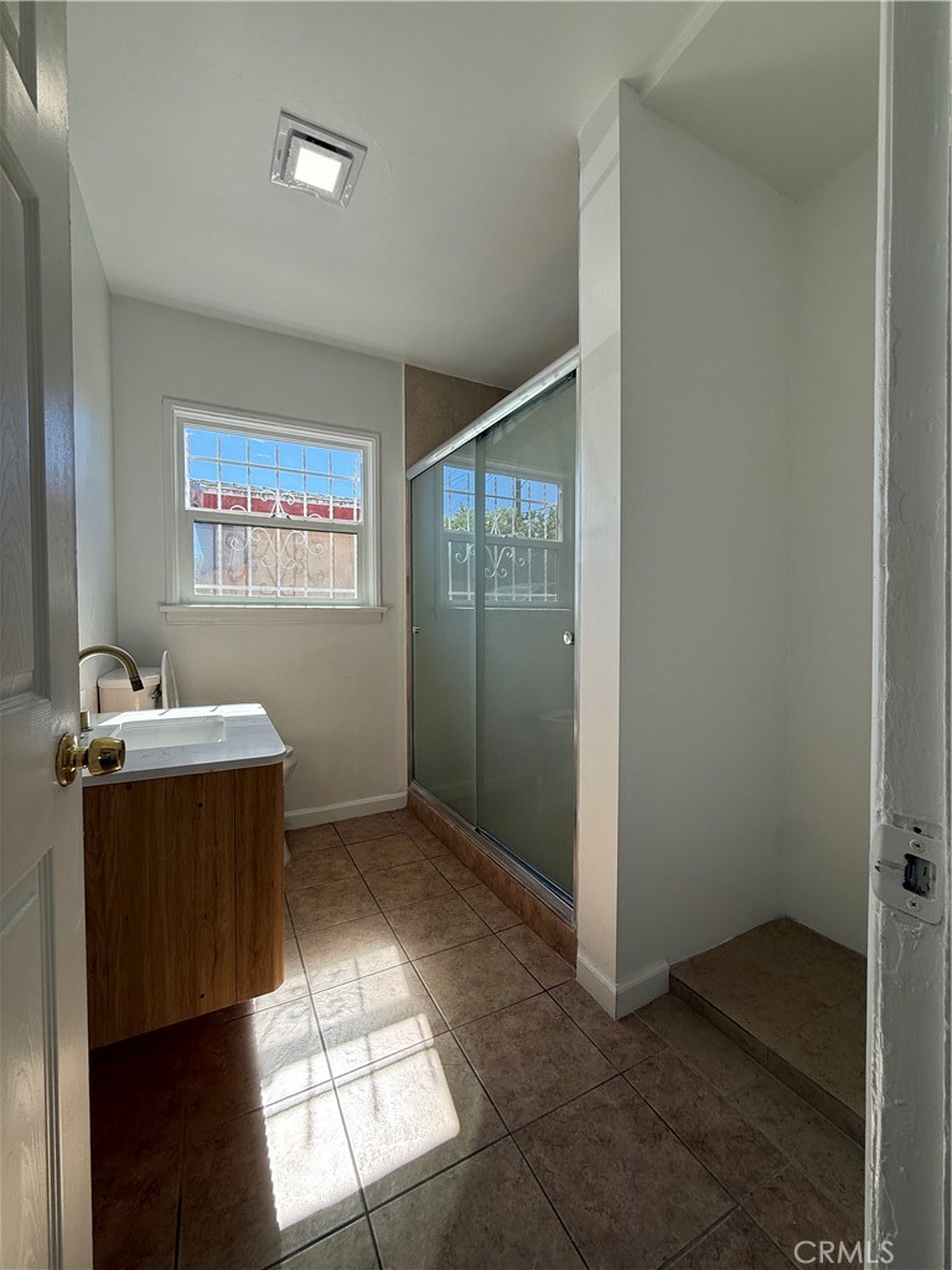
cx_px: 476
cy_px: 635
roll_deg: -0.4
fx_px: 513
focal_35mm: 14
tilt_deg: -0.3
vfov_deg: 102.1
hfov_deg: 85.7
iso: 64
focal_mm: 2.22
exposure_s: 1/265
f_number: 2.2
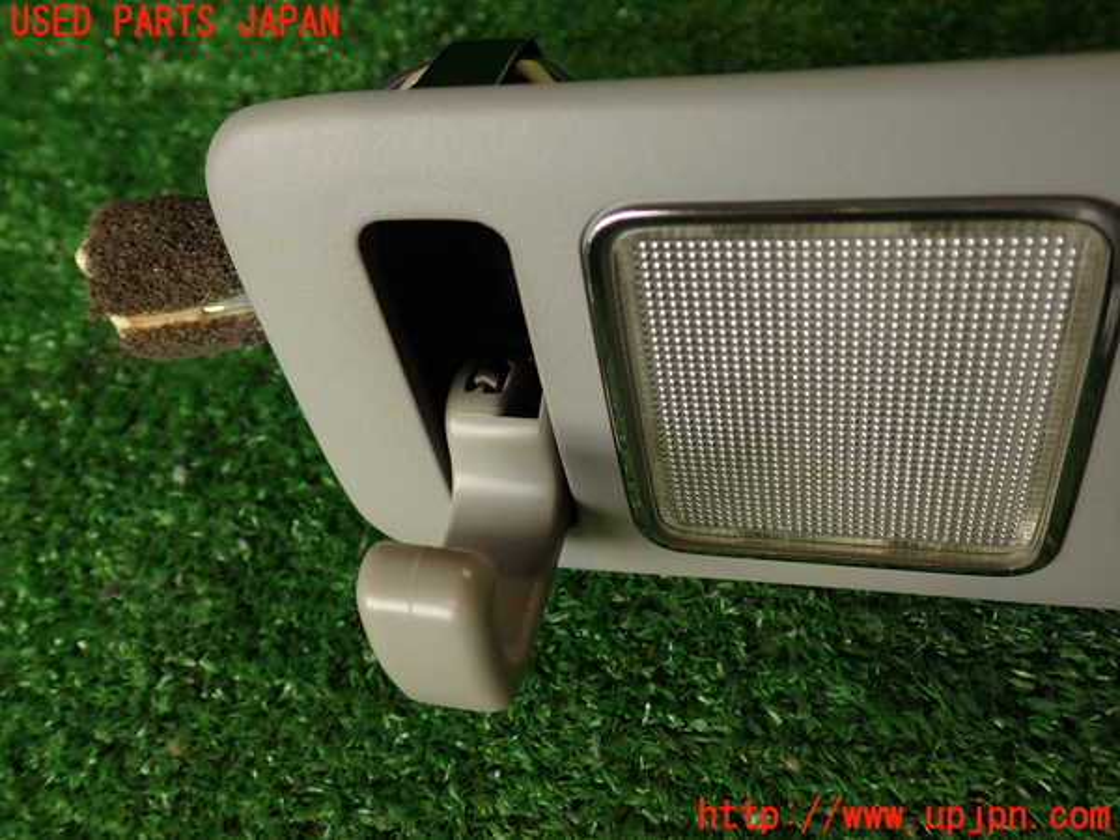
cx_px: 560
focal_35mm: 32
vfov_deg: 44.2
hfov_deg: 56.8
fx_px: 1035
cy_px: 420
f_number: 2.4
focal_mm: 5.79
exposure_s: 1/80
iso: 100
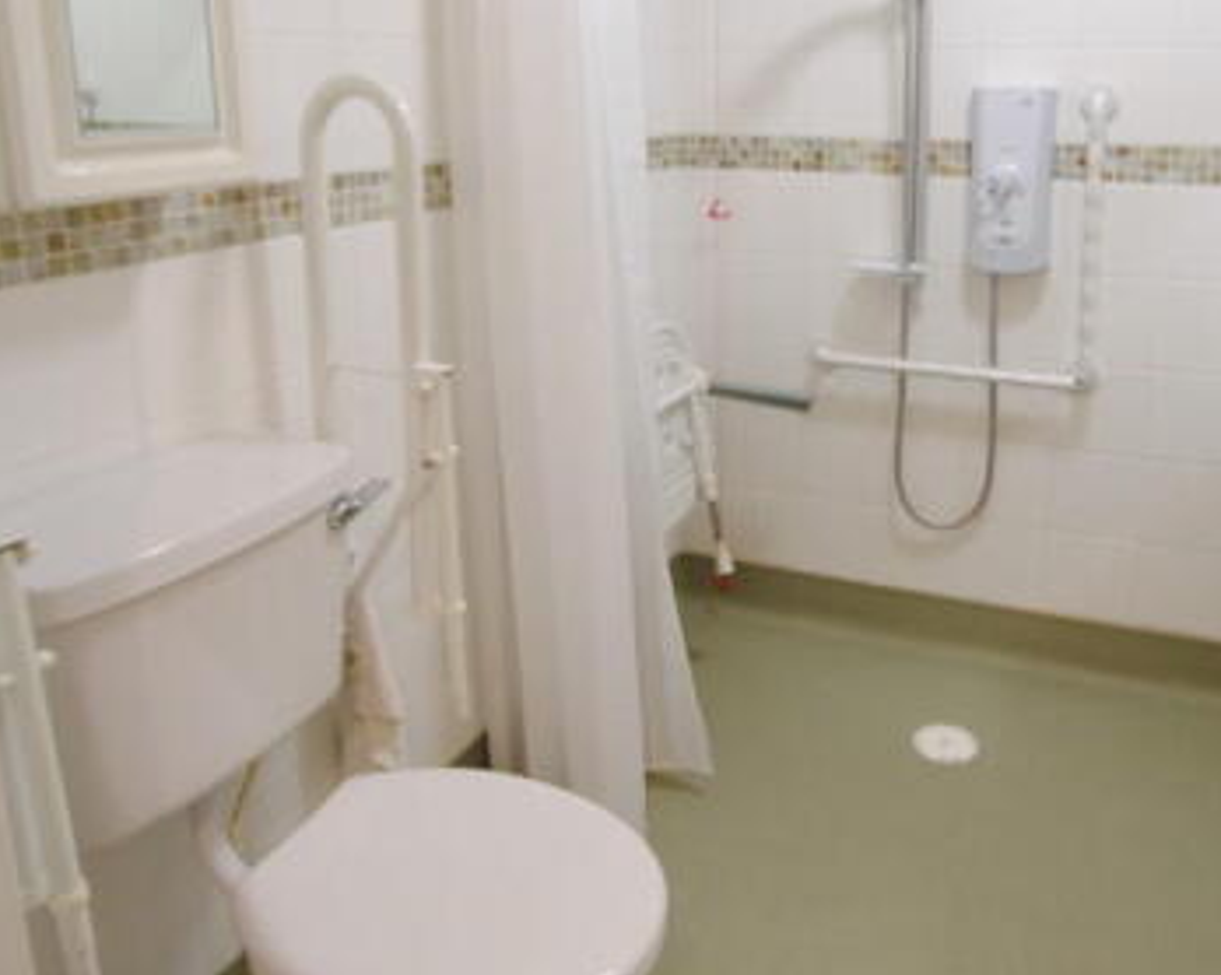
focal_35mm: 30
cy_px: 314
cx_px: 742
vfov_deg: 47.0
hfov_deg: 57.6
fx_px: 1099
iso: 200
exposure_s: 1/5
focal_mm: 11.5
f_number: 5.6
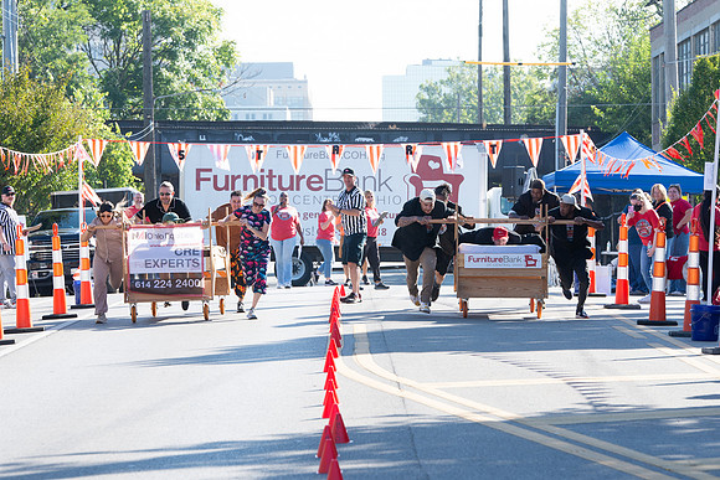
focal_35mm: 158
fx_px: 3159
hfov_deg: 13.0
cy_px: 213
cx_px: 342
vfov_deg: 8.7
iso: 200
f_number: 7.1
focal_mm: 135
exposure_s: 1/250
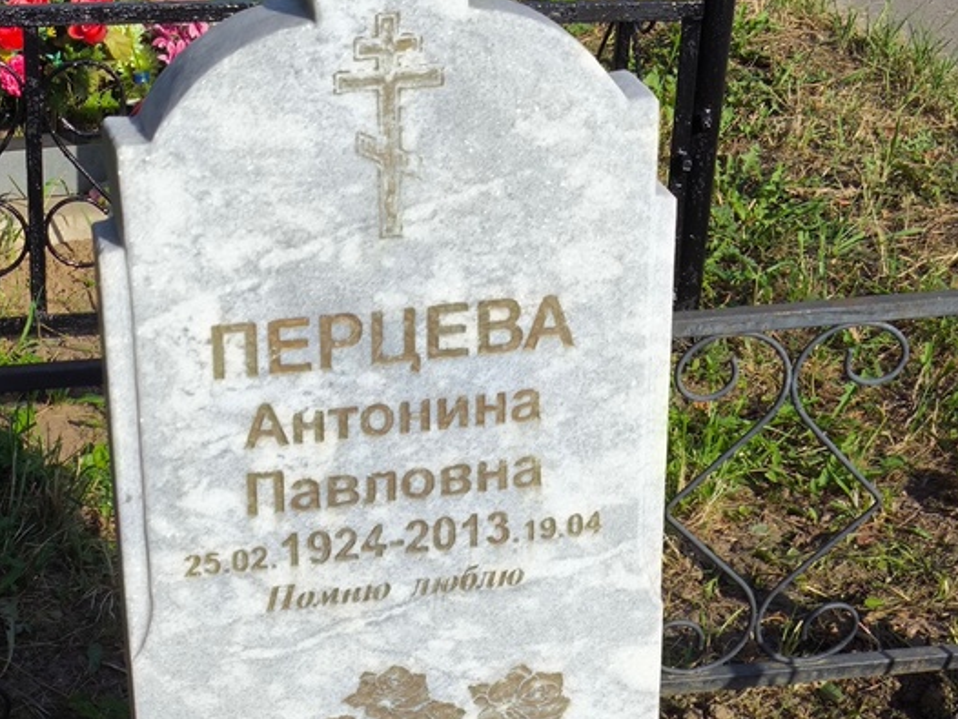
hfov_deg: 25.4
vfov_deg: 19.4
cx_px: 272
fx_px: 2104
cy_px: 428
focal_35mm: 76
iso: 50
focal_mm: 4.71
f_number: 1.7
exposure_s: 1/1622
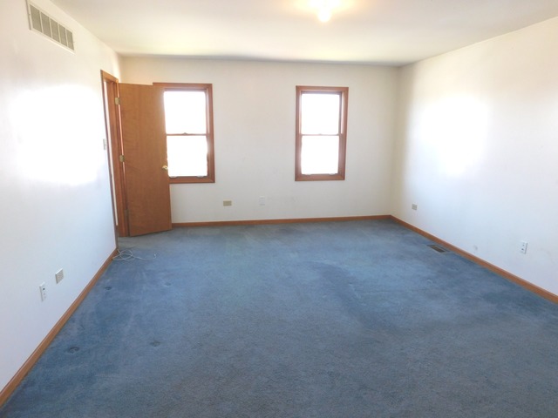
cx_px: 279
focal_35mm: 23
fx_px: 371
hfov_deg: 73.9
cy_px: 209
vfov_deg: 58.9
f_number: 3
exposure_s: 1/30
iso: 160
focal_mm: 4
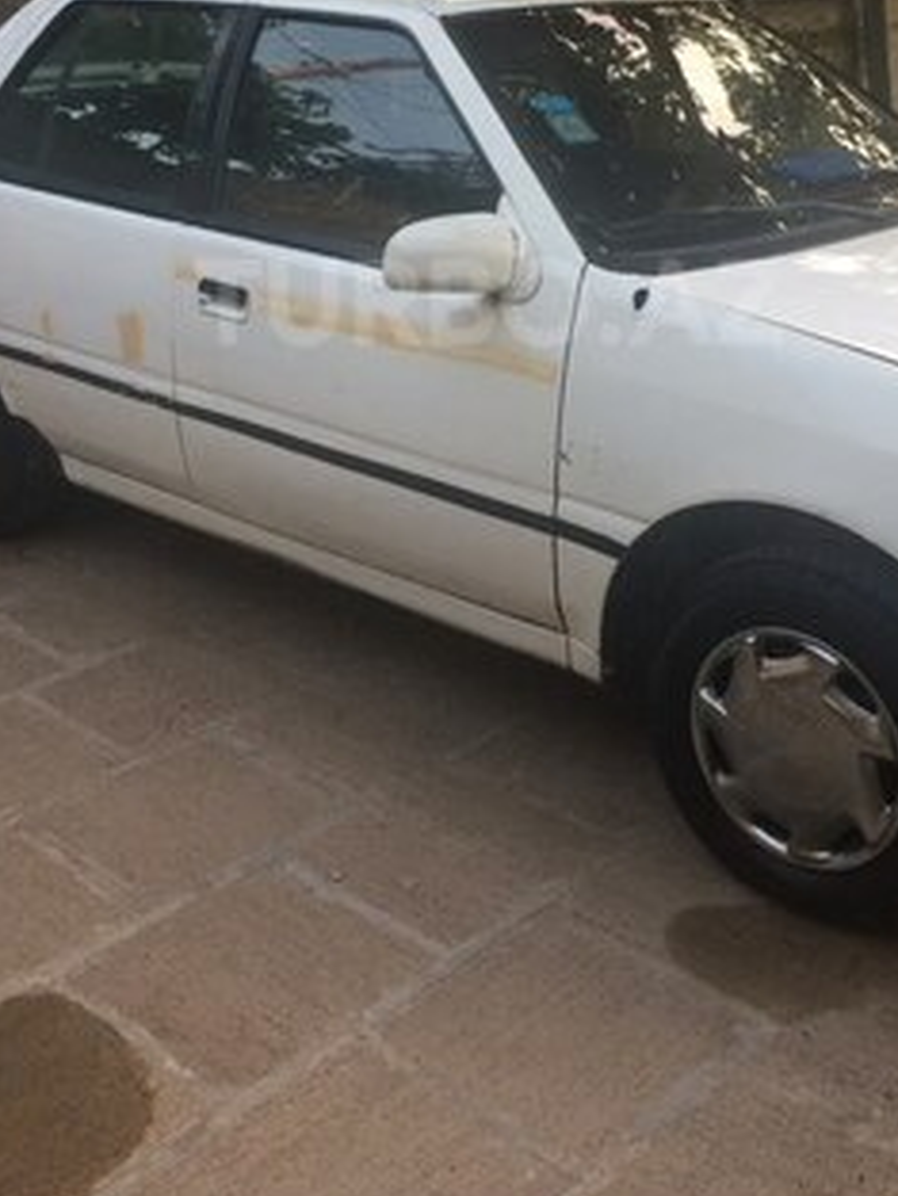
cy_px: 302
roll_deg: +1.1
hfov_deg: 31.5
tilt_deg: -13.5
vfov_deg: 40.1
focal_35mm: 46
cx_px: 489
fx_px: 1590
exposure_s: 1/33
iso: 32
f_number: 2.2
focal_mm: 4.15
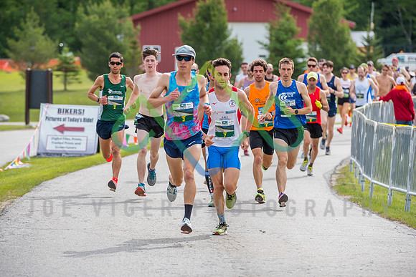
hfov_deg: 8.8
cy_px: 130
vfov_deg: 5.8
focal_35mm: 235
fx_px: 2718
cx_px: 177
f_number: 4.5
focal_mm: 200
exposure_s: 1/3200
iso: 400
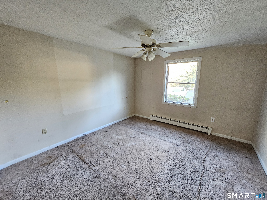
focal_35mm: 13
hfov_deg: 106.2
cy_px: 100
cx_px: 134
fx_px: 100
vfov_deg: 89.9
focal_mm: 2.2
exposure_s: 1/24
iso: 640
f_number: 2.2
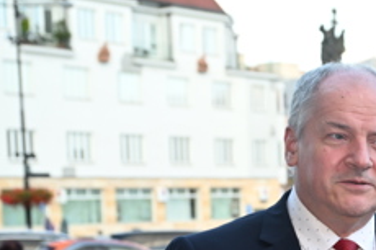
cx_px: 472
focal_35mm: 111
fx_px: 1158
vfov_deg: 12.0
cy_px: 330
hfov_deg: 17.4
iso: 800
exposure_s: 1/320
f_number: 4.5
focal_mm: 37
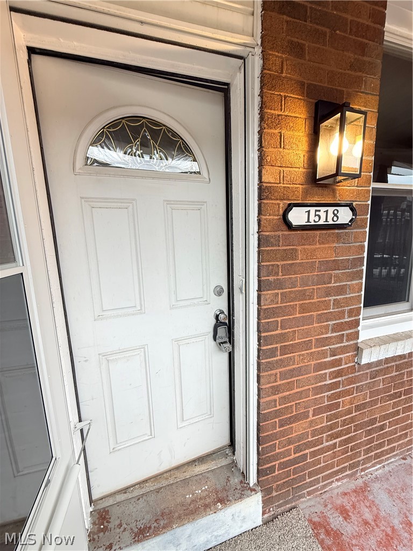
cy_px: 276
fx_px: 223
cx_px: 206
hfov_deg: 85.7
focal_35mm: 14
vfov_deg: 102.1
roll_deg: +1.6
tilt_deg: -8.5
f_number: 2.2
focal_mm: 2.22
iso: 320
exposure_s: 1/80
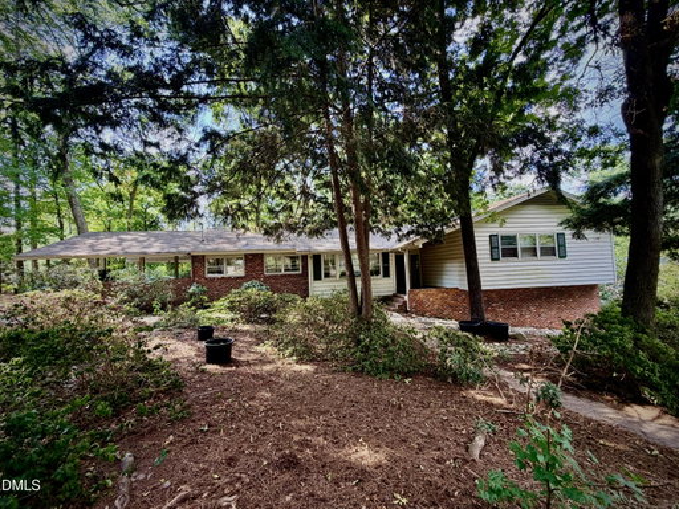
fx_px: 275
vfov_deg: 85.7
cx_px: 340
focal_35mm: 14
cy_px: 254
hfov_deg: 102.1
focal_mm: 2.22
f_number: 2.2
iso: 64
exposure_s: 1/121
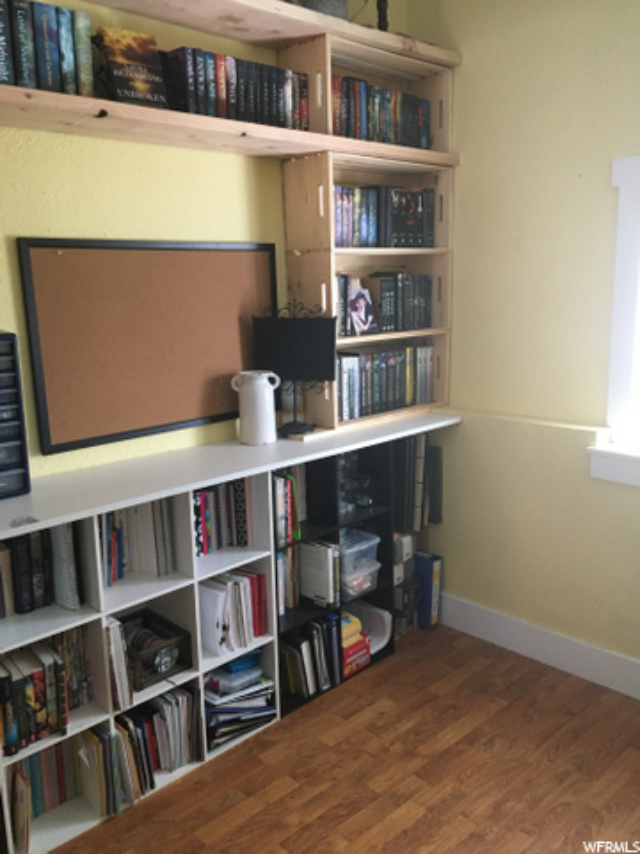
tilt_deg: -10.7
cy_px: 427
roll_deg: +2.6
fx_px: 715
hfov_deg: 48.2
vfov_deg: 61.7
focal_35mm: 29
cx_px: 320
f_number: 2.2
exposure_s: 1/30
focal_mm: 4.15
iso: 160
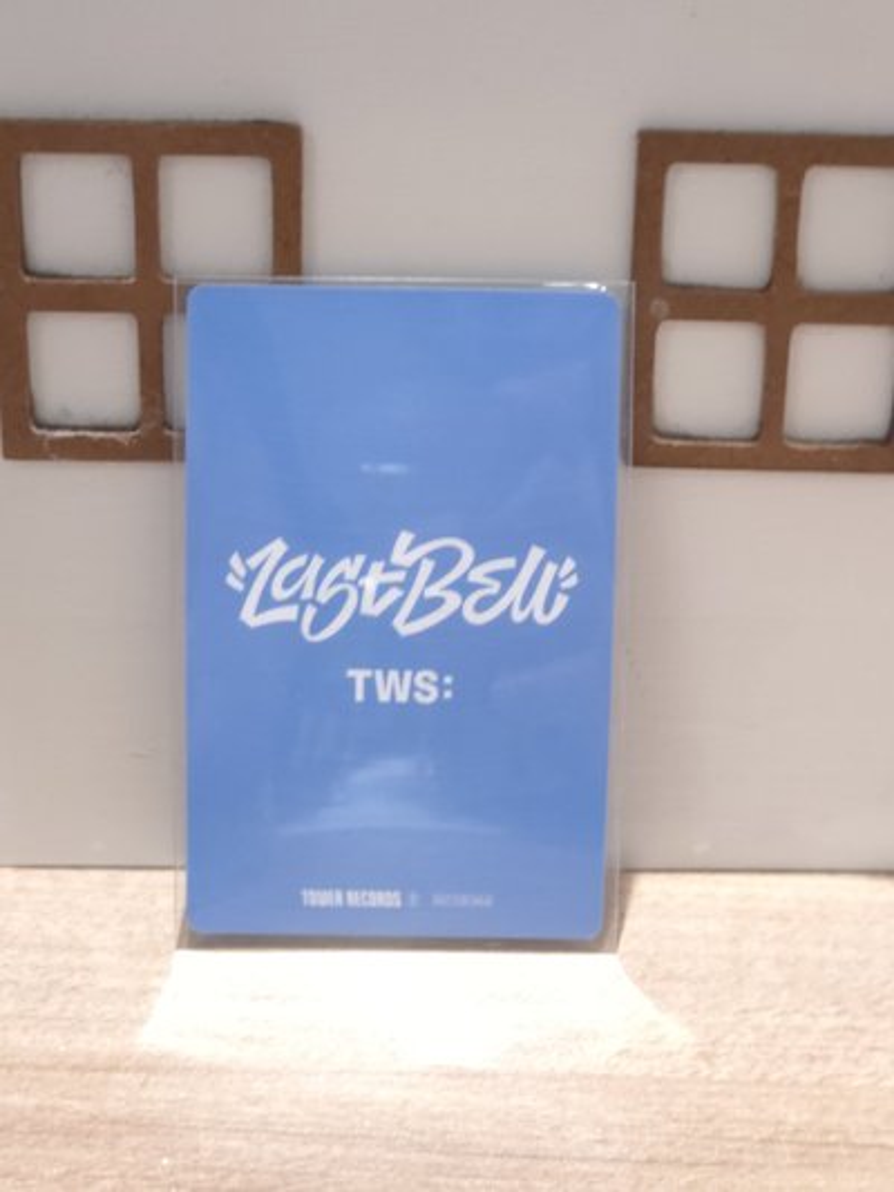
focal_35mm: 69
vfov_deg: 28.2
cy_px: 596
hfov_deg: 21.3
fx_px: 2375
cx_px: 447
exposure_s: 1/30
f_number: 2.4
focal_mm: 7
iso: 250
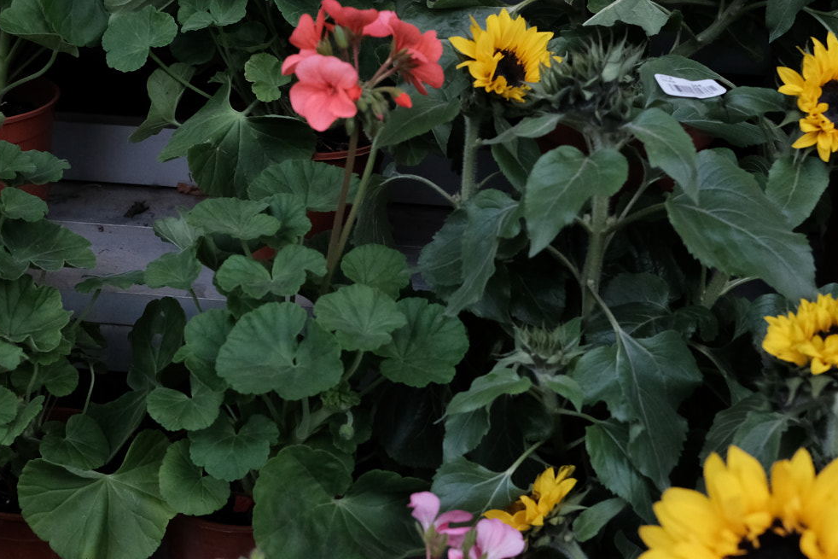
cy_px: 243
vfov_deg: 23.8
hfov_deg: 35.0
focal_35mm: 57
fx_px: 1327
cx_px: 359
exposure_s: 1/1000
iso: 2000
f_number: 4
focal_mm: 23
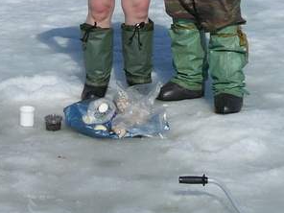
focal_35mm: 130
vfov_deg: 11.2
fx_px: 1067
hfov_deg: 15.2
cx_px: 130
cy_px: -33
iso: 80
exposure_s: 1/1000
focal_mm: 8.2
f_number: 5.6
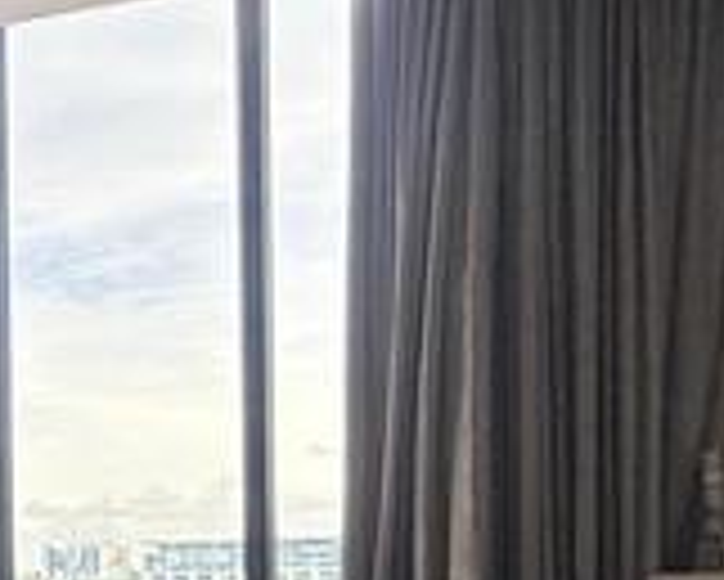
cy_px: 620
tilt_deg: -0.3
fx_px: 1458
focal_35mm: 68
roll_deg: +0.7
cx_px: -328
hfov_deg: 23.1
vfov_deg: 21.5
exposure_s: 1/328
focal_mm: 2.22
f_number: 2.2
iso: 64
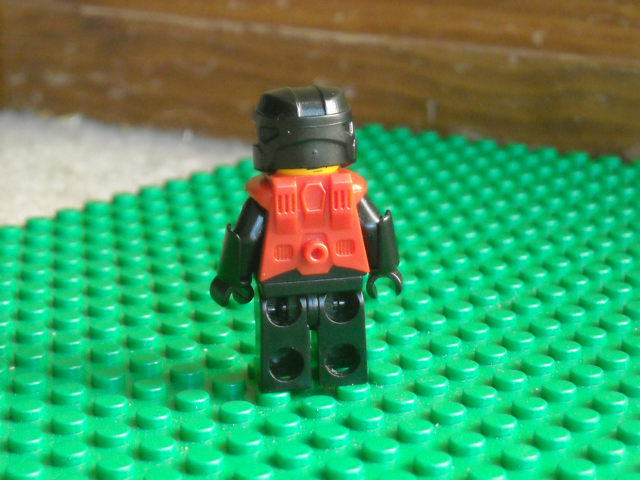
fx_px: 1941
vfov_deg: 14.1
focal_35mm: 105
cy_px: 240
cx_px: 320
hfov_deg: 18.7
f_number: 4.7
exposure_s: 1/114
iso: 800
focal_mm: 17.1
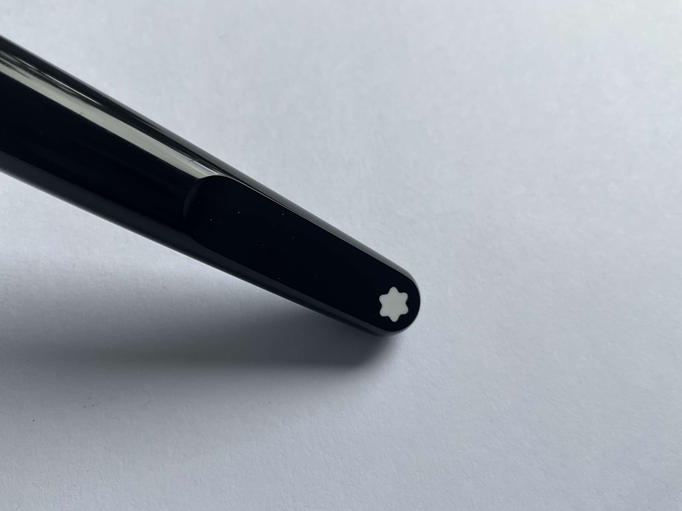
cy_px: 256
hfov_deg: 61.7
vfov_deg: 48.2
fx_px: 571
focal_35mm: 29
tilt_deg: -65.4
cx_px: 341
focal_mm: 3
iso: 20
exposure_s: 1/150
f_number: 1.8
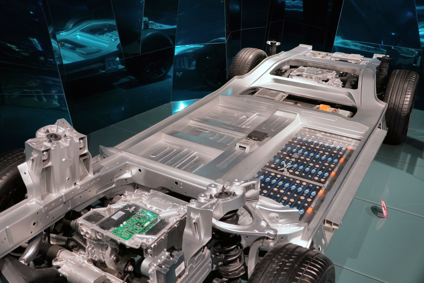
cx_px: 212
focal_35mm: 33
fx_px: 394
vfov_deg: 39.5
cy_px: 142
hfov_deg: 56.6
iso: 400
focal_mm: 22.3
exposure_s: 1/40
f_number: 4
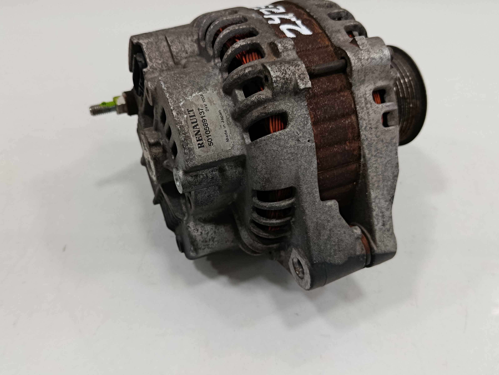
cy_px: 182
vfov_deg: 46.8
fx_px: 432
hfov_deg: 59.9
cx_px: 237
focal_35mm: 30
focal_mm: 5.24
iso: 1020
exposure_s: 1/100
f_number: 1.7
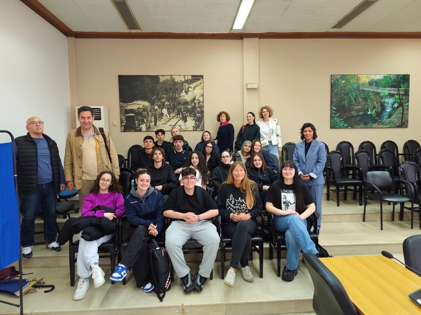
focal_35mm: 23
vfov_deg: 58.9
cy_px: 158
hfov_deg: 73.9
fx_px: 280
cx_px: 210
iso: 800
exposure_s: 1/33.3
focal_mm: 6.07
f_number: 1.7
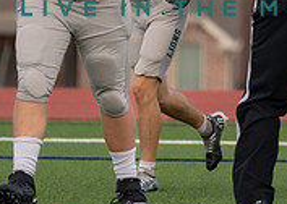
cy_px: -125
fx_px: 8215
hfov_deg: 2.0
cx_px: 546
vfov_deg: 1.4
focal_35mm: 1009
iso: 250
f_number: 2.8
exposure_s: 1/1250
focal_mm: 200
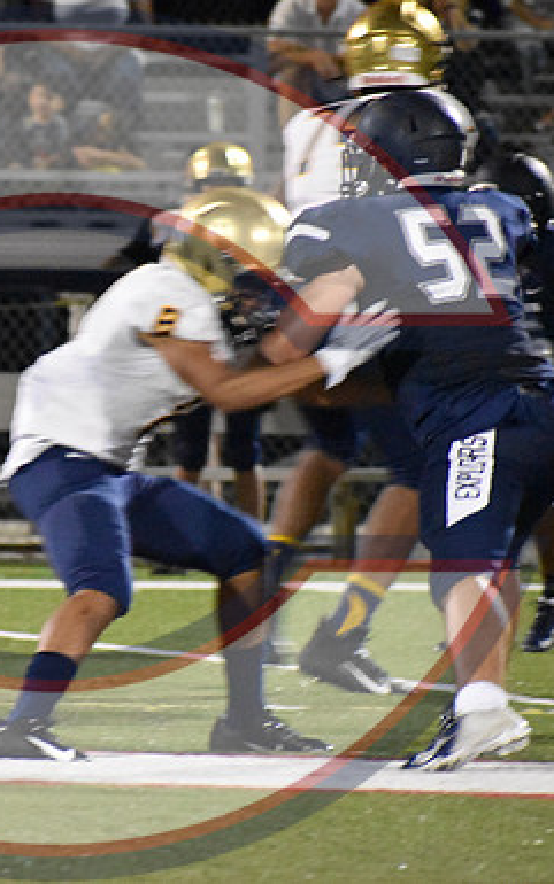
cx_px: 46
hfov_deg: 2.2
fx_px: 14454
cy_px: 442
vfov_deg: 3.5
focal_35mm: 599
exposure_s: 1/200
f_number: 6
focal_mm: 260
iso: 12800
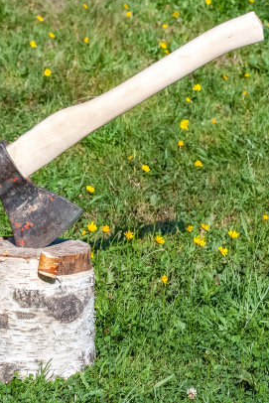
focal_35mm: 181
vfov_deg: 11.4
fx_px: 2027
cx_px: 175
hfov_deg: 7.6
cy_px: 201
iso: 100
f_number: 9
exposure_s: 1/400
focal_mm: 80
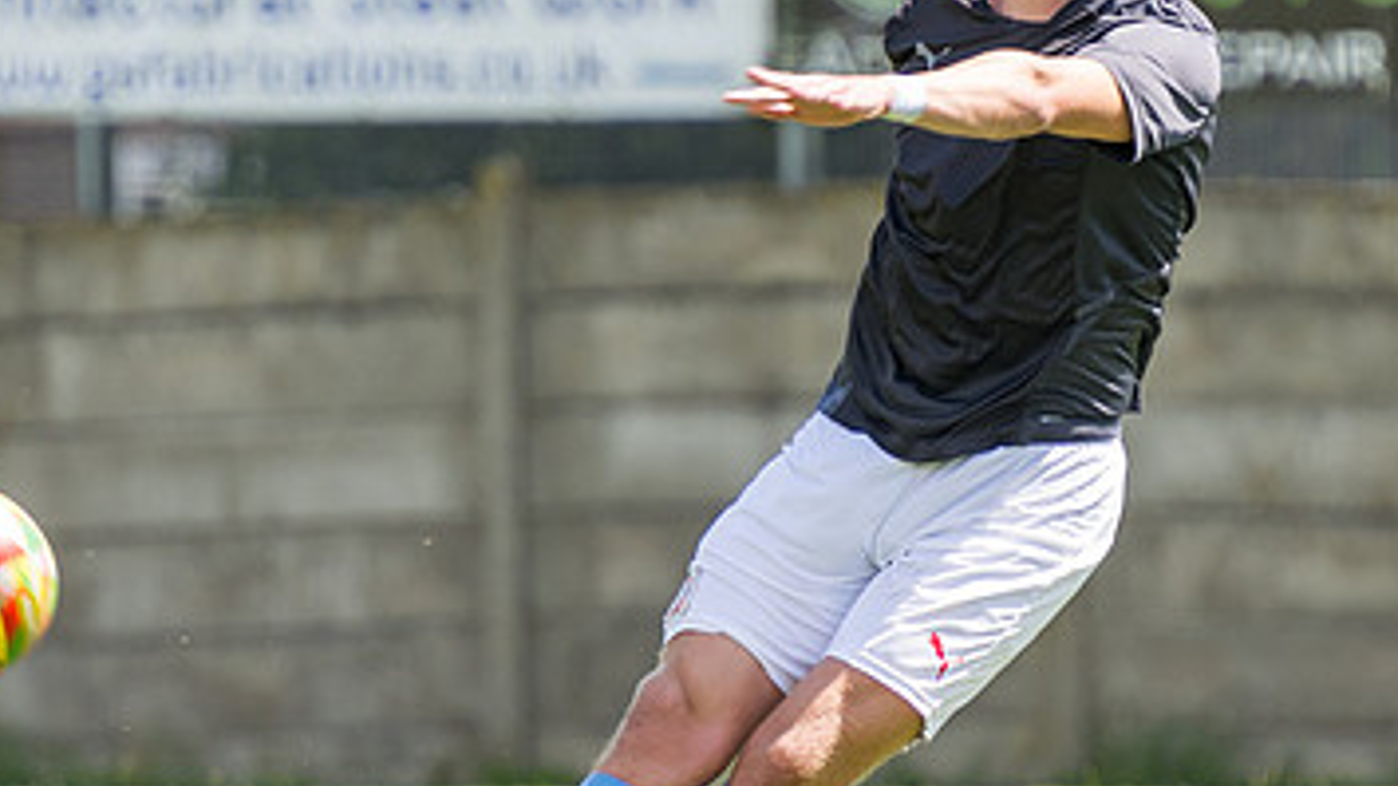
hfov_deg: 2.3
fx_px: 34506
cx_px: 780
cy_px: 412
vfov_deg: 1.3
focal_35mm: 931
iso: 125
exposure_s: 1/640
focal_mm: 220
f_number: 4
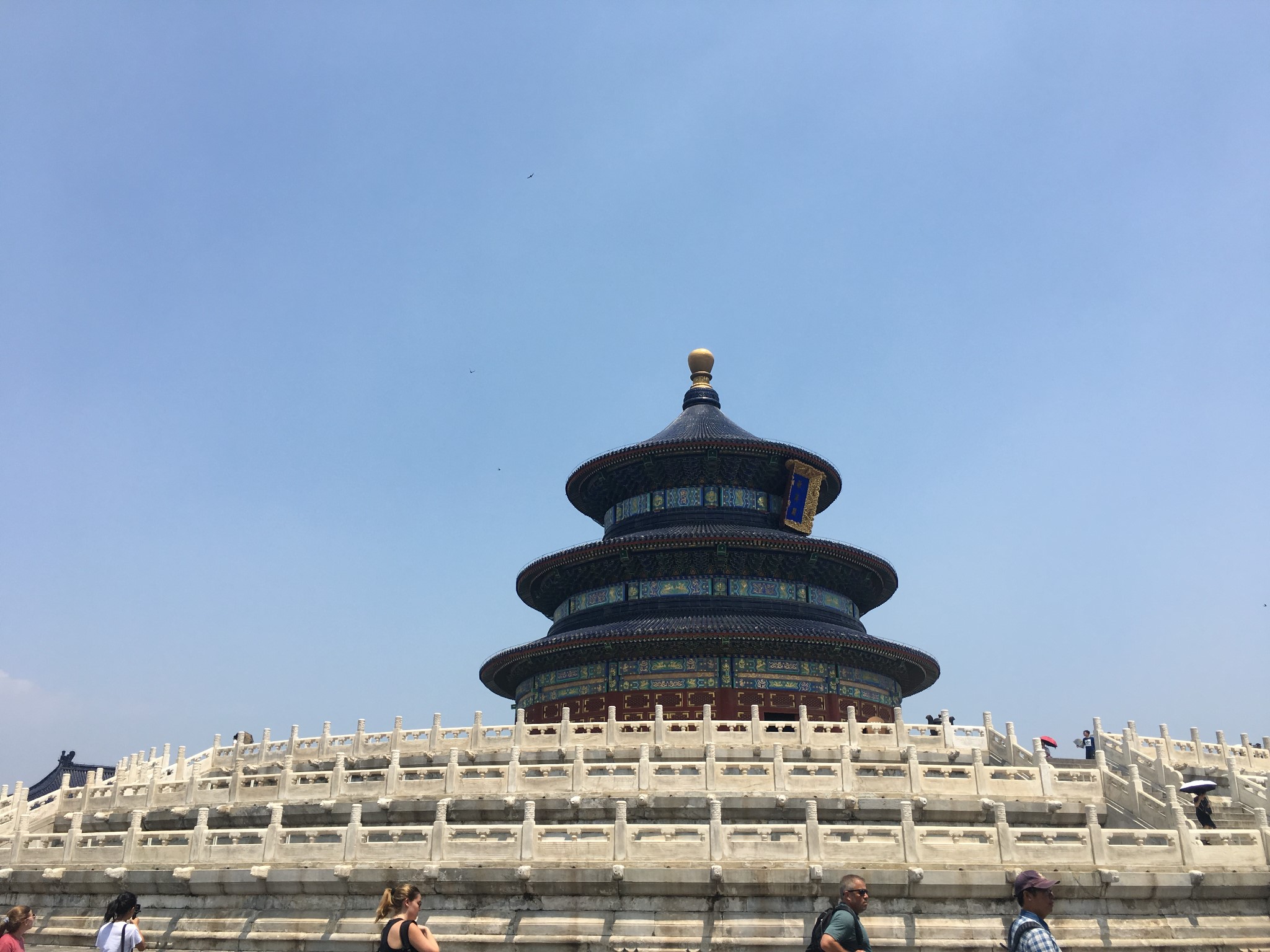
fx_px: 1064
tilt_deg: +21.8
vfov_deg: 48.2
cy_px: 476
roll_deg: +0.4
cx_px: 635
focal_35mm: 29
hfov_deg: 61.7
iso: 25
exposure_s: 1/1972
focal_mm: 4.15
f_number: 2.2
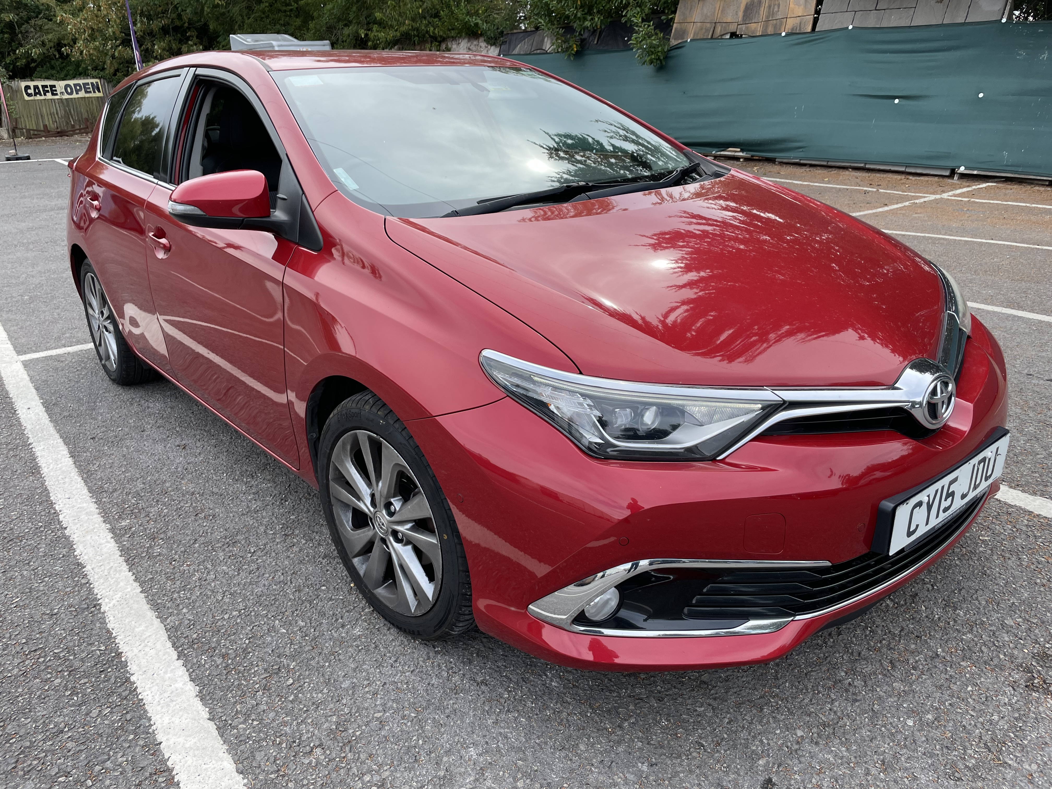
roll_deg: +0.5
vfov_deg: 53.1
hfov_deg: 67.3
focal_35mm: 26
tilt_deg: -18.4
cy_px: 394
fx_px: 790
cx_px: 526
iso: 32
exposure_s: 1/1043
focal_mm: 4.2
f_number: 1.6
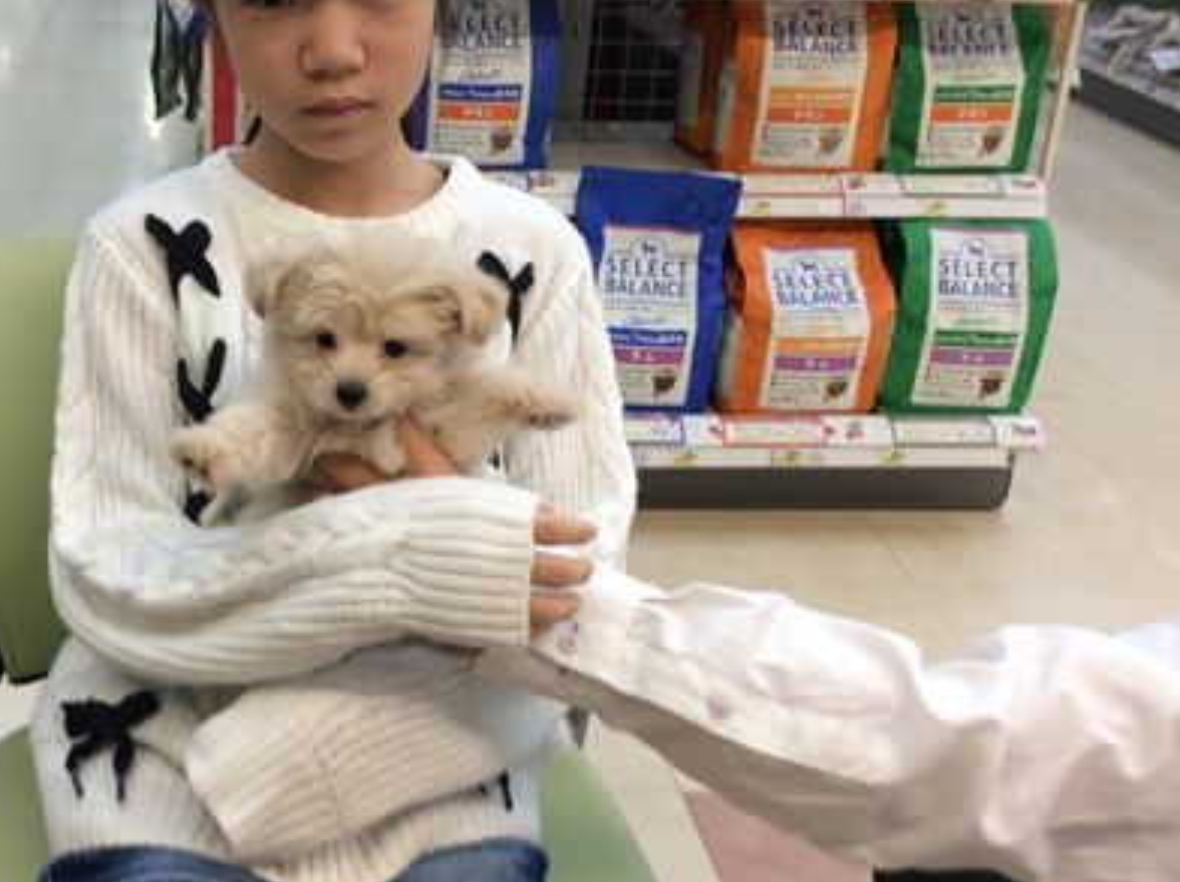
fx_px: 1668
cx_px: 325
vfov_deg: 29.6
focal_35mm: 49
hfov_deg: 38.2
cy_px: 382
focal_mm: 3.3
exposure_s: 1/24
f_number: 2.4
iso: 32
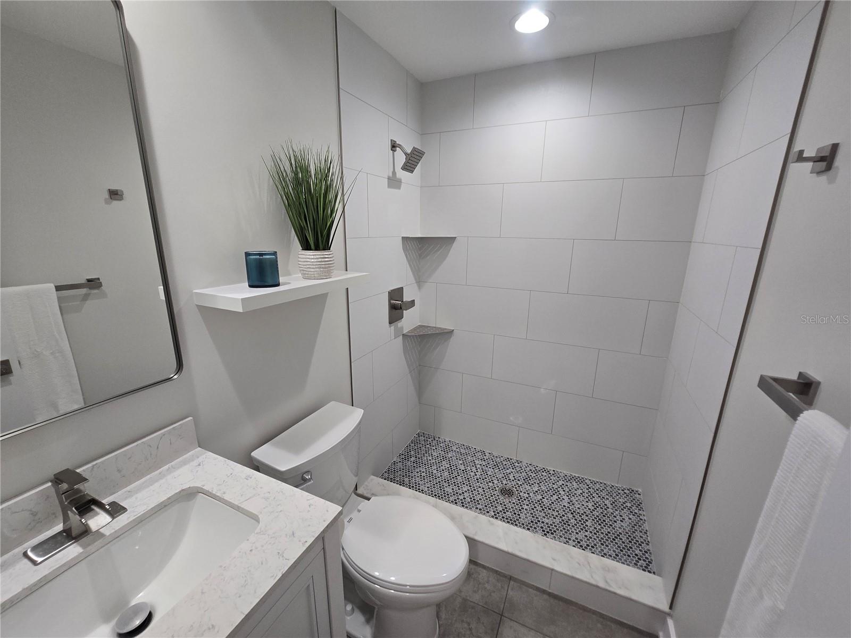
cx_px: 426
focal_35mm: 13
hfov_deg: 106.2
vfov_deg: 89.9
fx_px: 320
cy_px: 319
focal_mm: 2.2
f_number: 2.2
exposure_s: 1/60
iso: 100
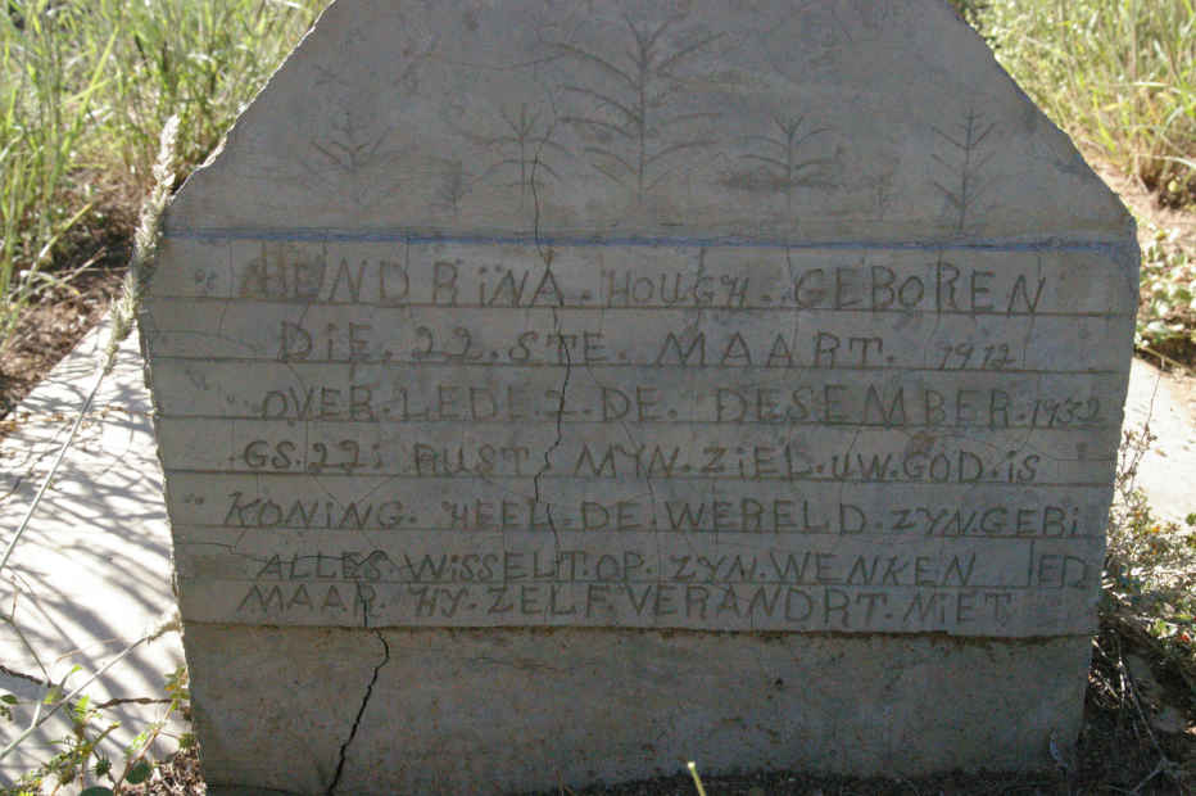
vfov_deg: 27.2
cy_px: 398
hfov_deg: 40.0
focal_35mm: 50
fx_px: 1643
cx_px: 598
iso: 3200
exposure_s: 1/1000
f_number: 11
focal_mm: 33
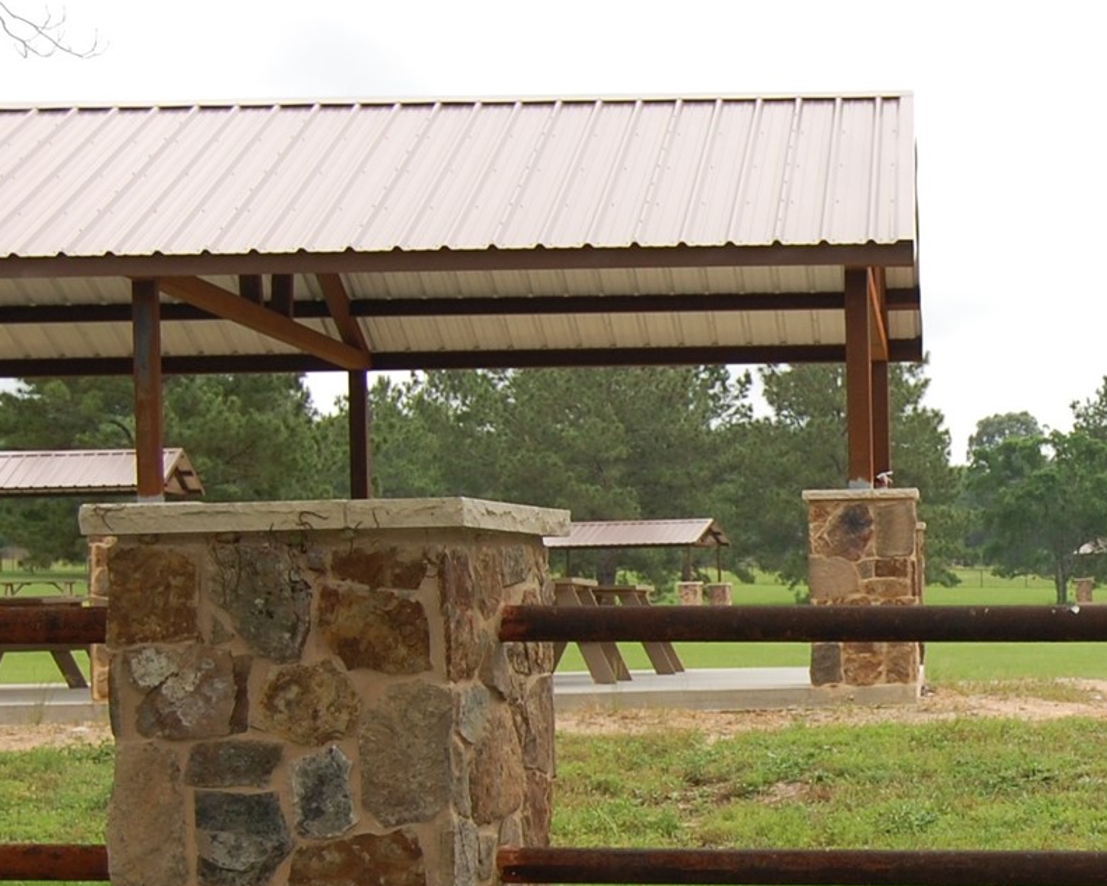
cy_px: 682
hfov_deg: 16.1
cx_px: 1190
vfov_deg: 13.2
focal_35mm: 116
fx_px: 3801
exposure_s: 1/500
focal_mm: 30
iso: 250
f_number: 5.6
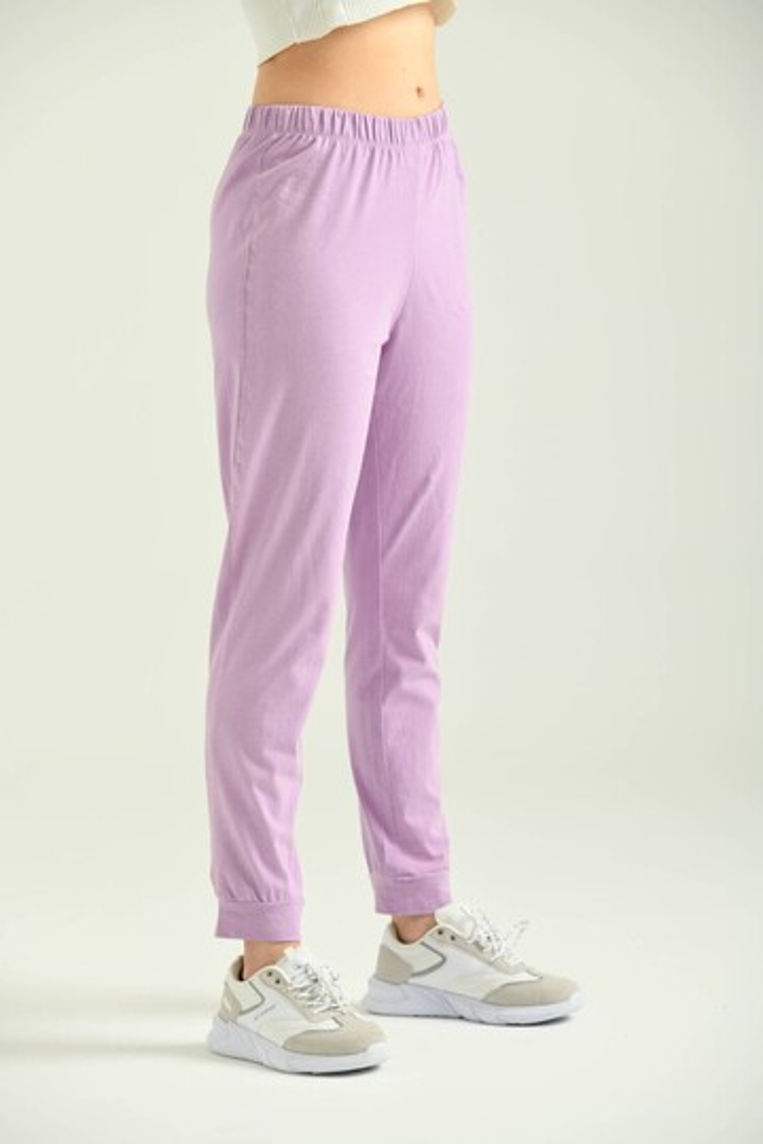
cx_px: 382
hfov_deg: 10.2
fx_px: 4292
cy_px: 572
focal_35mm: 135
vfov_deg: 15.2
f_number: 5.6
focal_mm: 135
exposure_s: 1/160
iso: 125
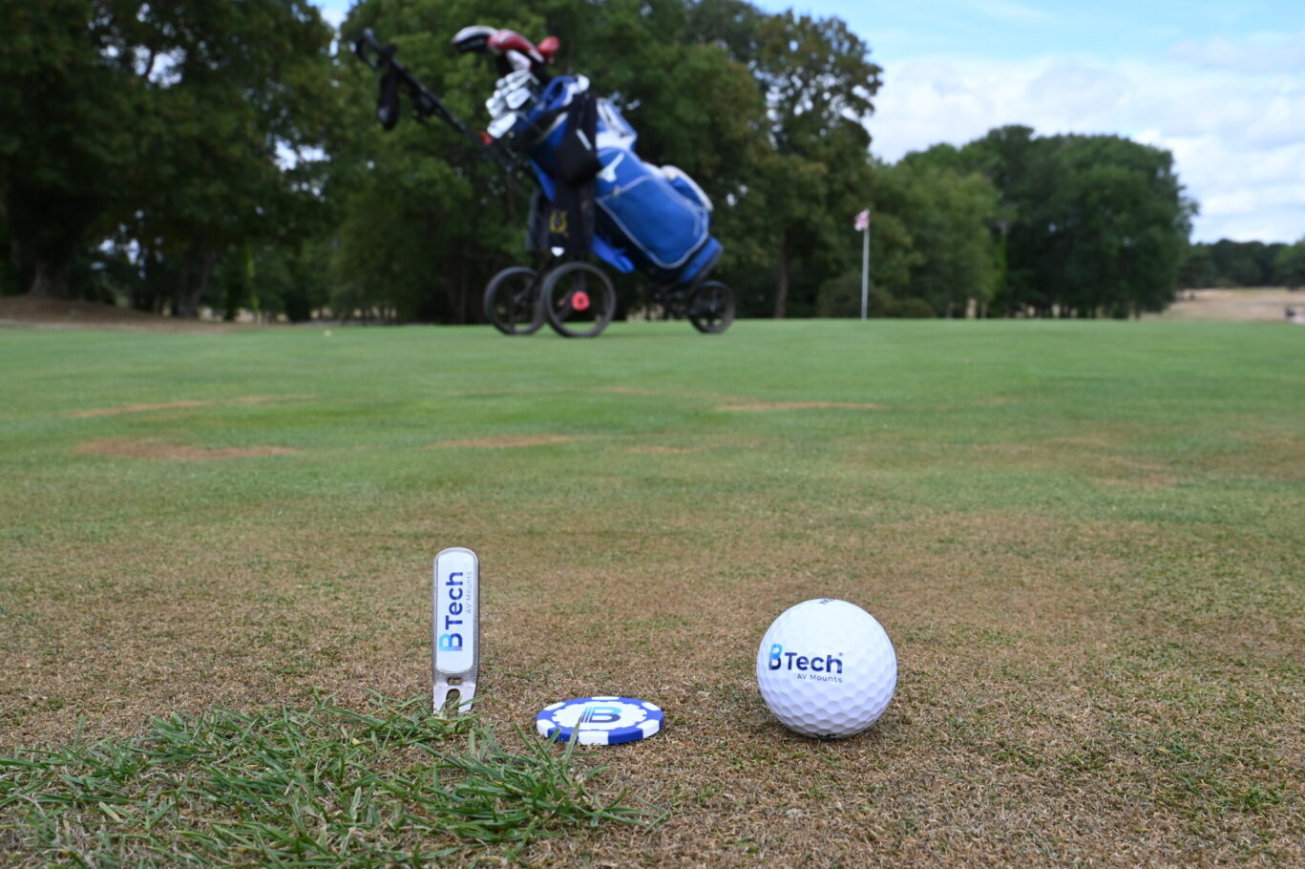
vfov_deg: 35.9
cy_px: 434
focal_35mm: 37
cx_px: 652
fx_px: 1341
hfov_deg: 51.9
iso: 320
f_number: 18
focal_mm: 37
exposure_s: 1/100
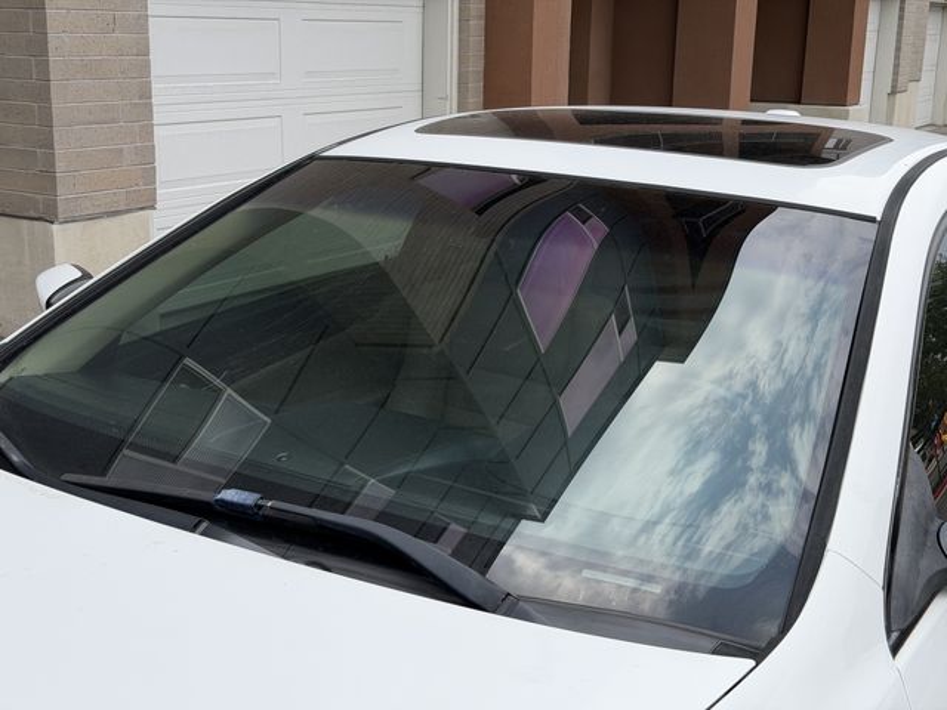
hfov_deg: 39.7
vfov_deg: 30.3
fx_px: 1313
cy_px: 355
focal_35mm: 48
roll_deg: -0.6
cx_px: 474
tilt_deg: -13.4
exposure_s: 1/2865
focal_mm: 6.76
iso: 80
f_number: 1.78
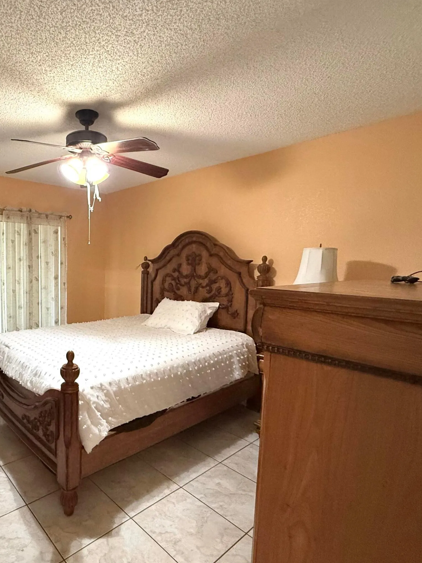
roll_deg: -0.7
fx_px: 325
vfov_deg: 81.7
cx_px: 100
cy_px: 293
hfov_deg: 61.8
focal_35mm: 20
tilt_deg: -6.0
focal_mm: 2.22
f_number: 2.2
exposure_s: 1/60
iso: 500
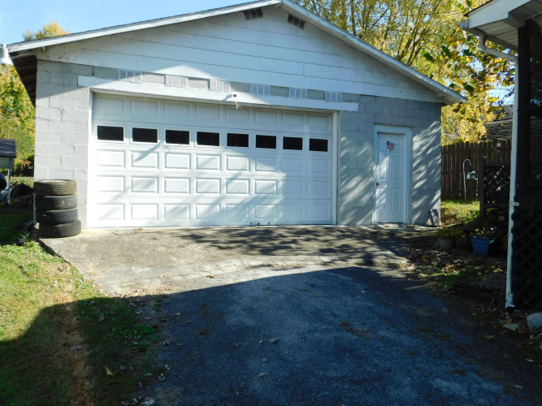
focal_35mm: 30
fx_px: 470
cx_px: 271
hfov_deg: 60.0
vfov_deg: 46.8
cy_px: 203
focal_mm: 5.3
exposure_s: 1/500
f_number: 3.2
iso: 125
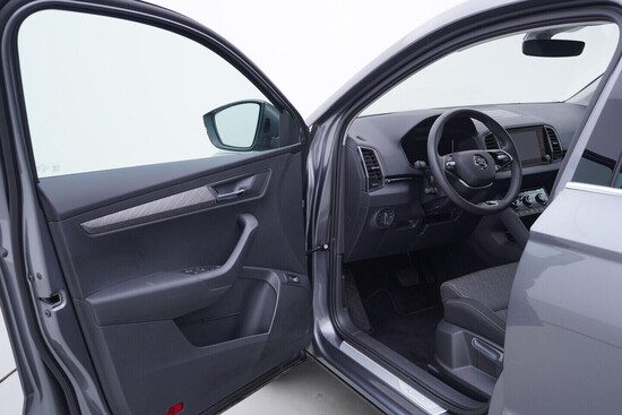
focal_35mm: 36
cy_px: 208
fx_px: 622
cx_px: 311
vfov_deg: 36.9
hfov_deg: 53.1
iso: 125
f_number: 3.2
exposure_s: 1/50
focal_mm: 24
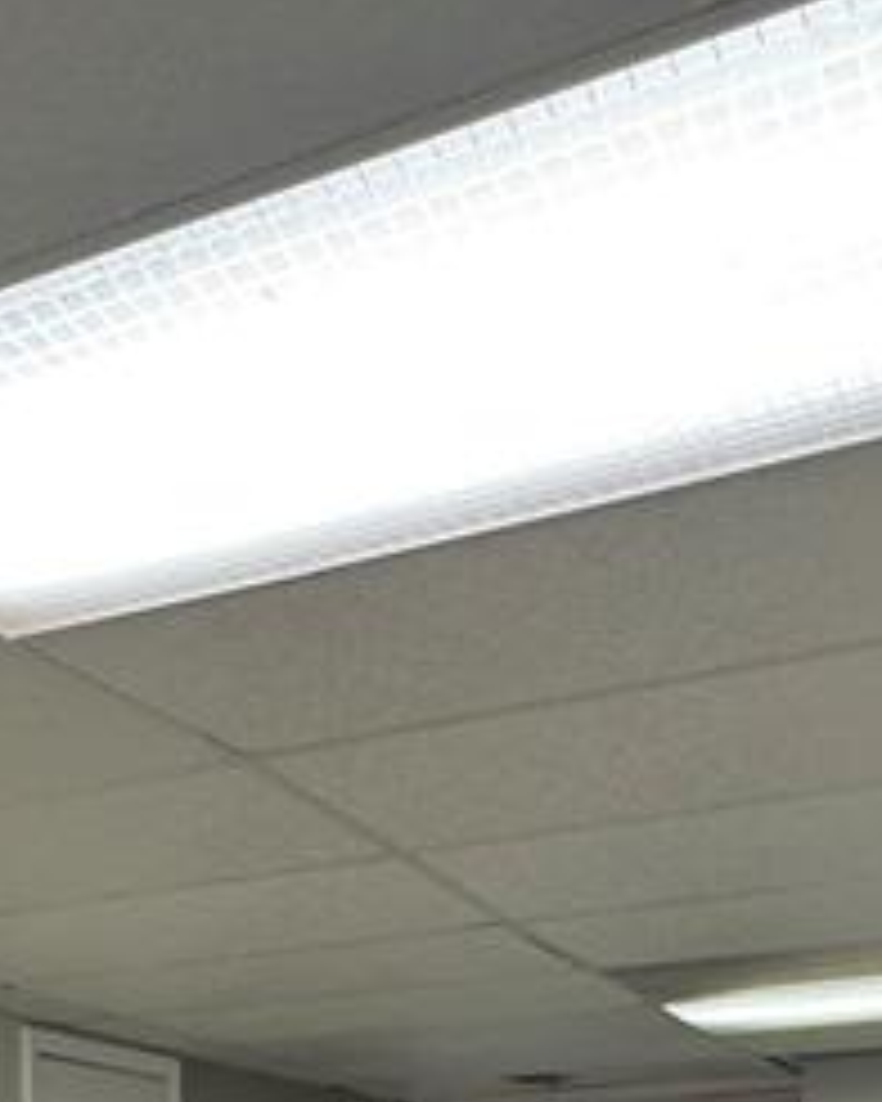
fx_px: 1860
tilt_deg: -5.6
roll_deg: +1.1
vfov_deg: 26.9
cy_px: 1493
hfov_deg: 25.9
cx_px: 104
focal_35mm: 57
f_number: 2.2
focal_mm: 2.22
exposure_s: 1/60
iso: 250
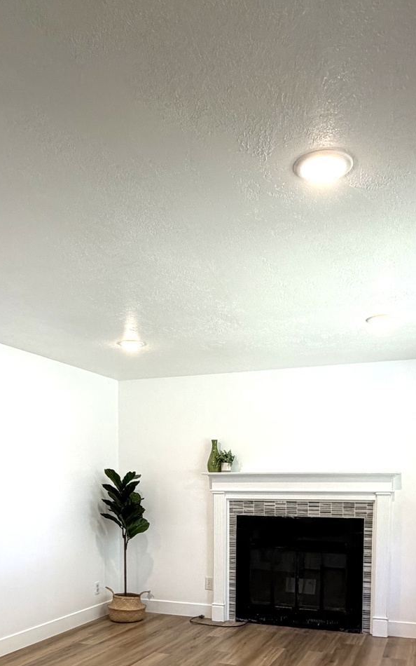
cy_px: 524
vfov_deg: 55.8
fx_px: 580
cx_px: 216
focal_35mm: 32
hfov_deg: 39.4
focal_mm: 2.22
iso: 125
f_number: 2.2
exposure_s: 1/120
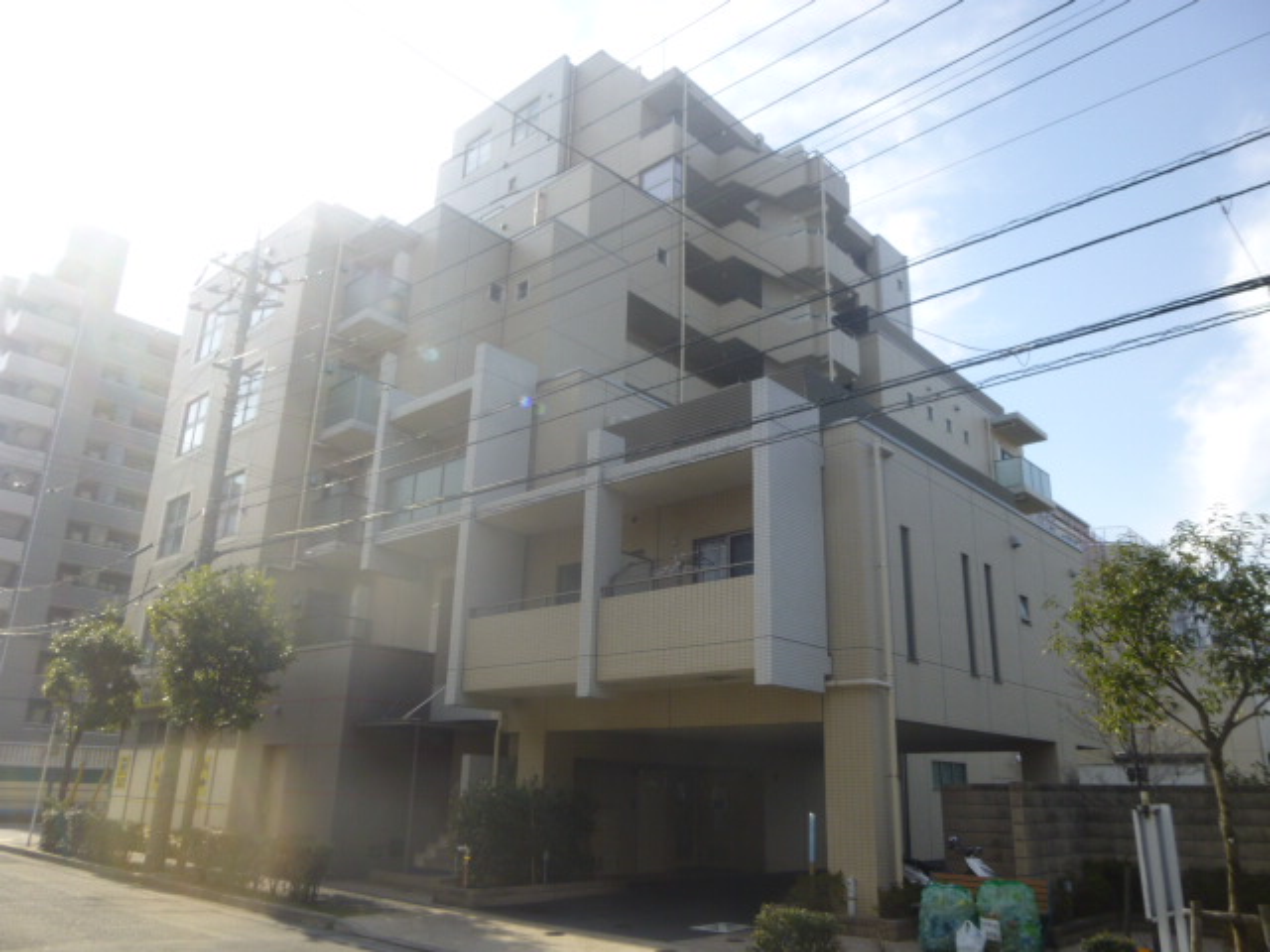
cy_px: 476
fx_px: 917
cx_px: 635
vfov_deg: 54.9
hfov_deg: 69.4
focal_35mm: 25
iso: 100
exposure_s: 1/640
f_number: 3.1
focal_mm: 4.5
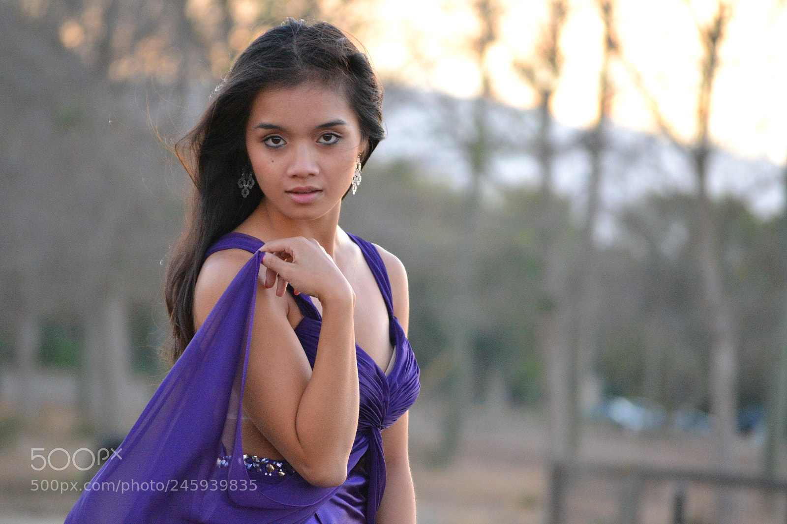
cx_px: 394
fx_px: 3344
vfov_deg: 9.0
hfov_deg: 13.4
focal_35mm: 153
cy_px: 262
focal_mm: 102
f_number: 4.5
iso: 3200
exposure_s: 1/200
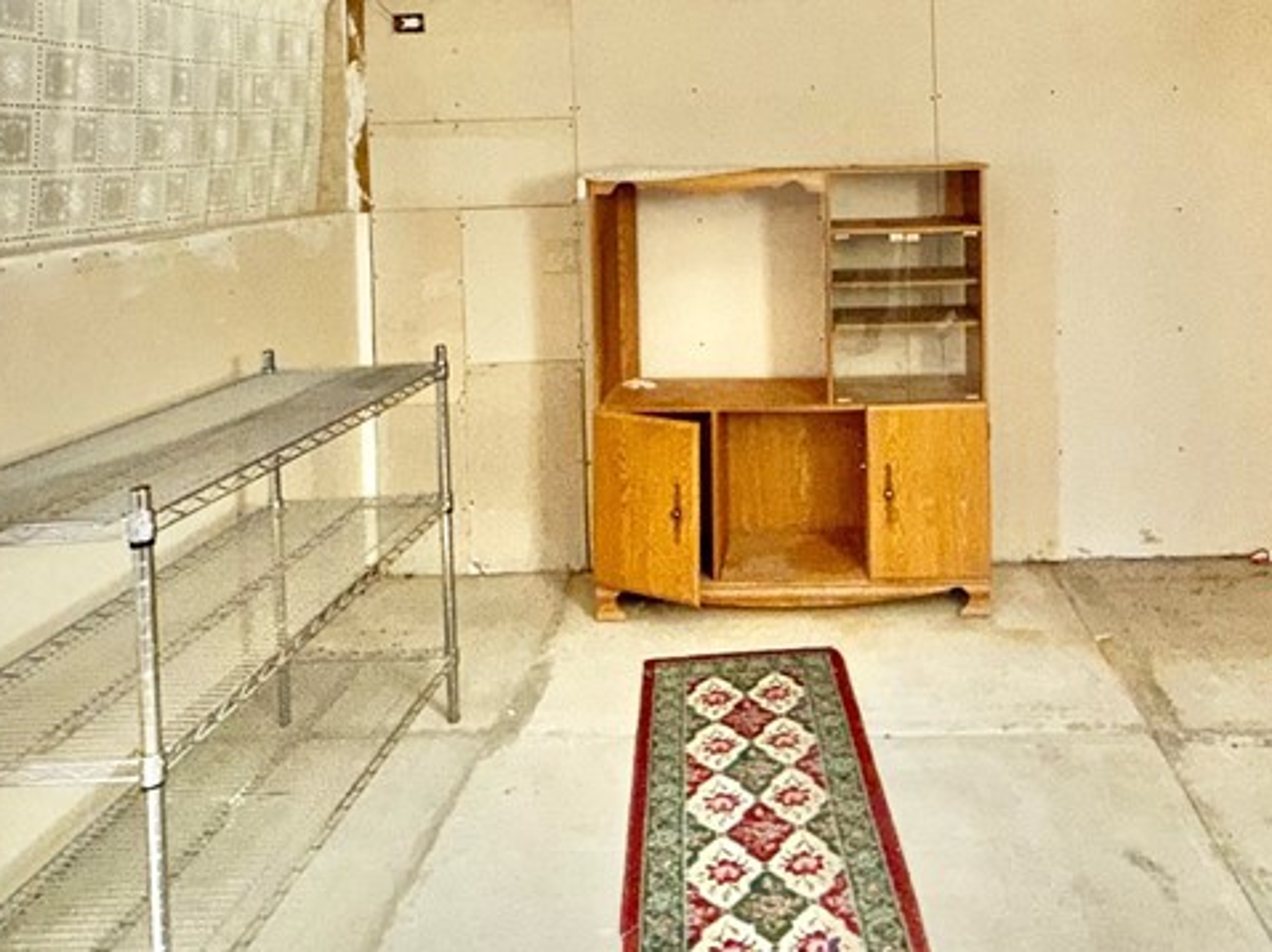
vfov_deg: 44.2
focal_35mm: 30
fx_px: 1102
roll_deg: +1.7
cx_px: 817
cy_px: 170
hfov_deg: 59.0
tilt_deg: -0.3
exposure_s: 1/60
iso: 250
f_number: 2.2
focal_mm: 2.22
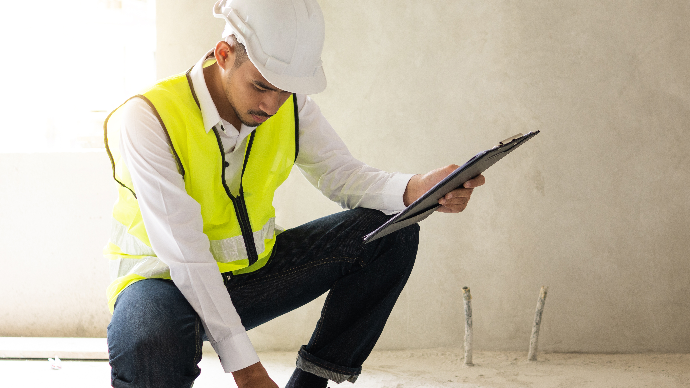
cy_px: 208
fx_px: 1079
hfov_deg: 35.3
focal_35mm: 59
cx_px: 419
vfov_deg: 20.4
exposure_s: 1/100
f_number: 2.8
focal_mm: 30
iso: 160
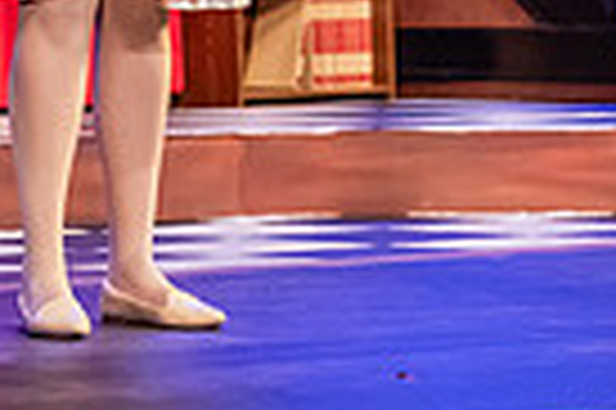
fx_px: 4495
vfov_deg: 5.1
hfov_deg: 7.8
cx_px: -45
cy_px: -367
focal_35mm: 263
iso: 3200
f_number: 3.2
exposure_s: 1/200
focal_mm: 62
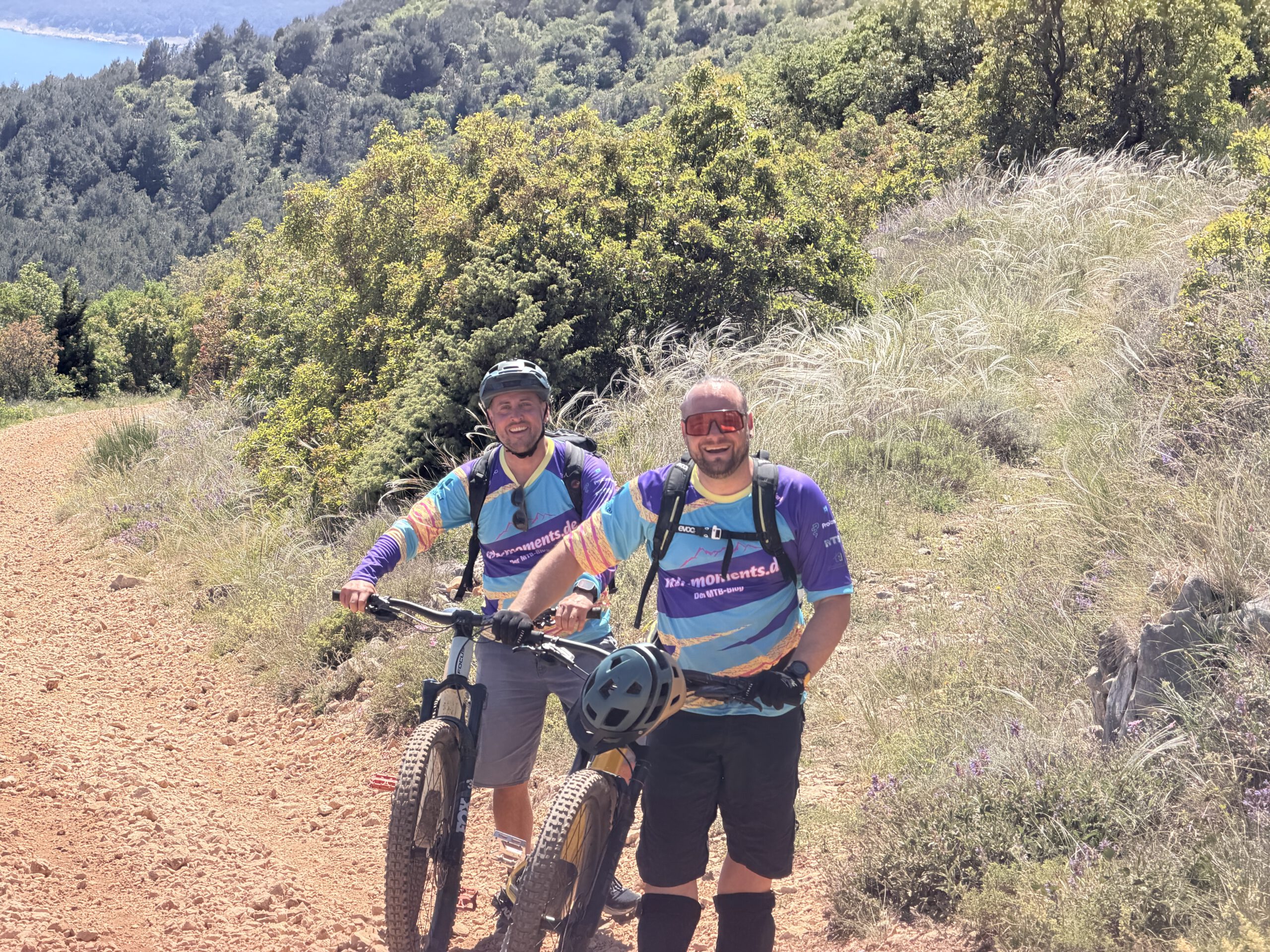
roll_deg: -2.4
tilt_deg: -10.7
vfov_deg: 14.8
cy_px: 476
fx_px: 3669
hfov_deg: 19.6
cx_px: 635
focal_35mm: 100
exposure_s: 1/631
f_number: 2.8
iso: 50
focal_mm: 16.89
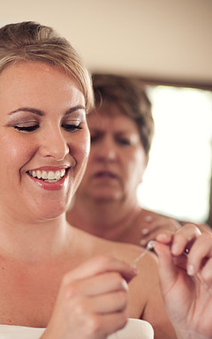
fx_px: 712
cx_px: 45
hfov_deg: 16.8
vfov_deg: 26.8
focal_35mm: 77
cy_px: 170
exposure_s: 1/250
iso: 400
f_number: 2
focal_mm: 50
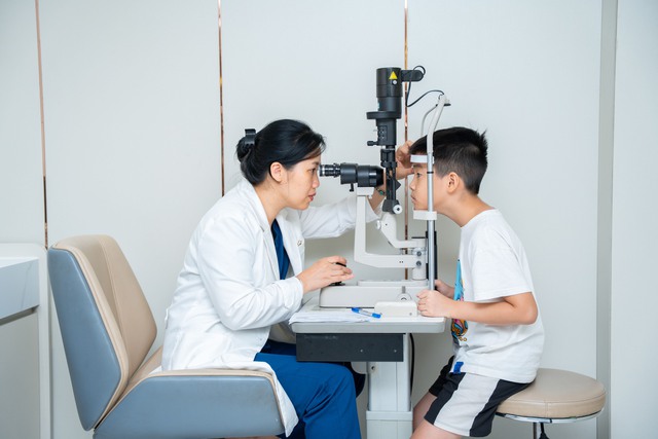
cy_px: 220
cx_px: 329
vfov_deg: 27.9
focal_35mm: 48
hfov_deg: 40.8
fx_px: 885
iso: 250
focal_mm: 48.4
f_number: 3.2
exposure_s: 1/160
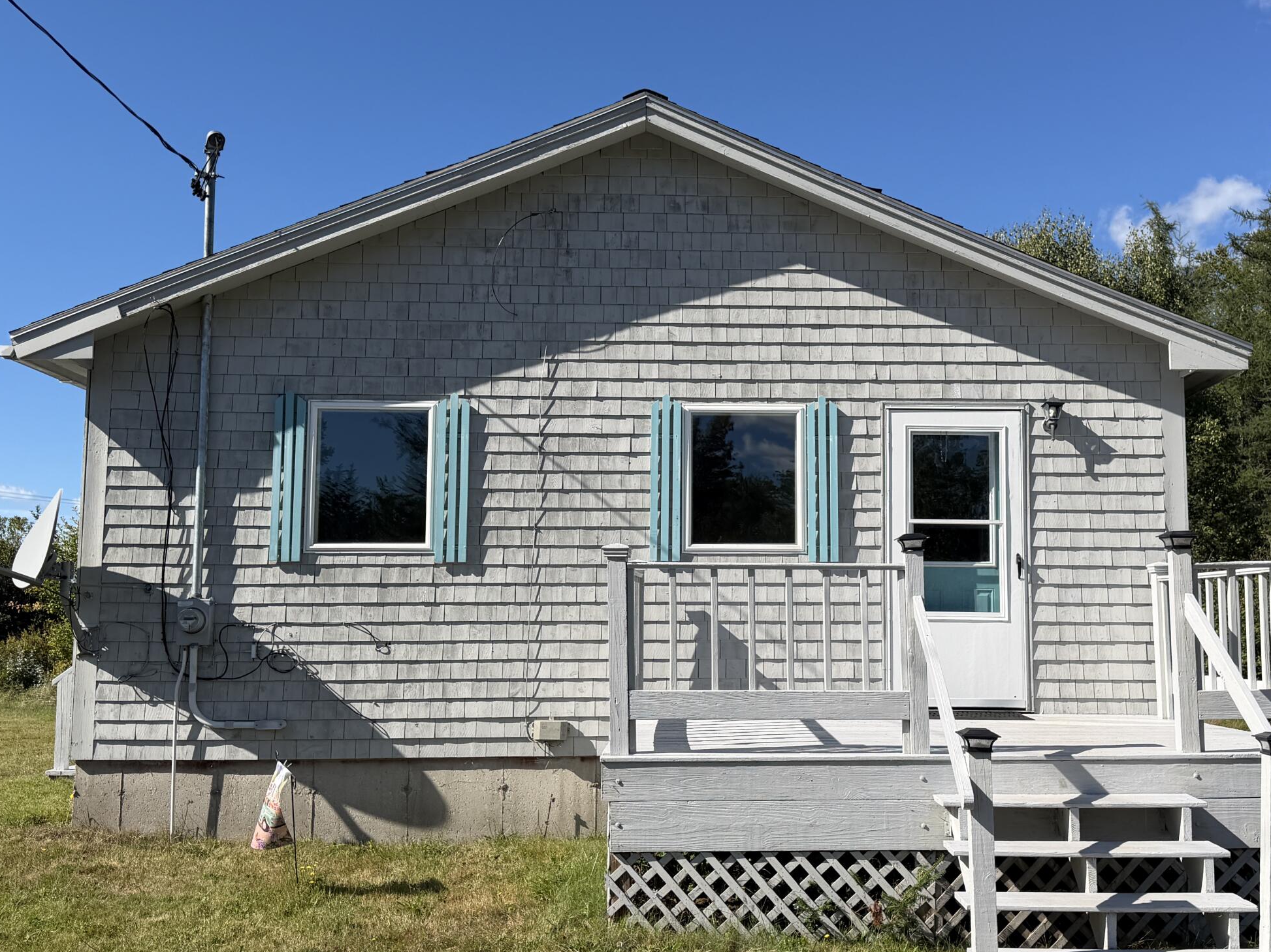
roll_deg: -0.1
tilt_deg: +4.8
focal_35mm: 37
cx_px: 743
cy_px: 490
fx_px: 1358
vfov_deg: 38.7
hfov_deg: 49.9
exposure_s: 1/5319
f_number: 1.78
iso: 80
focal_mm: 6.76
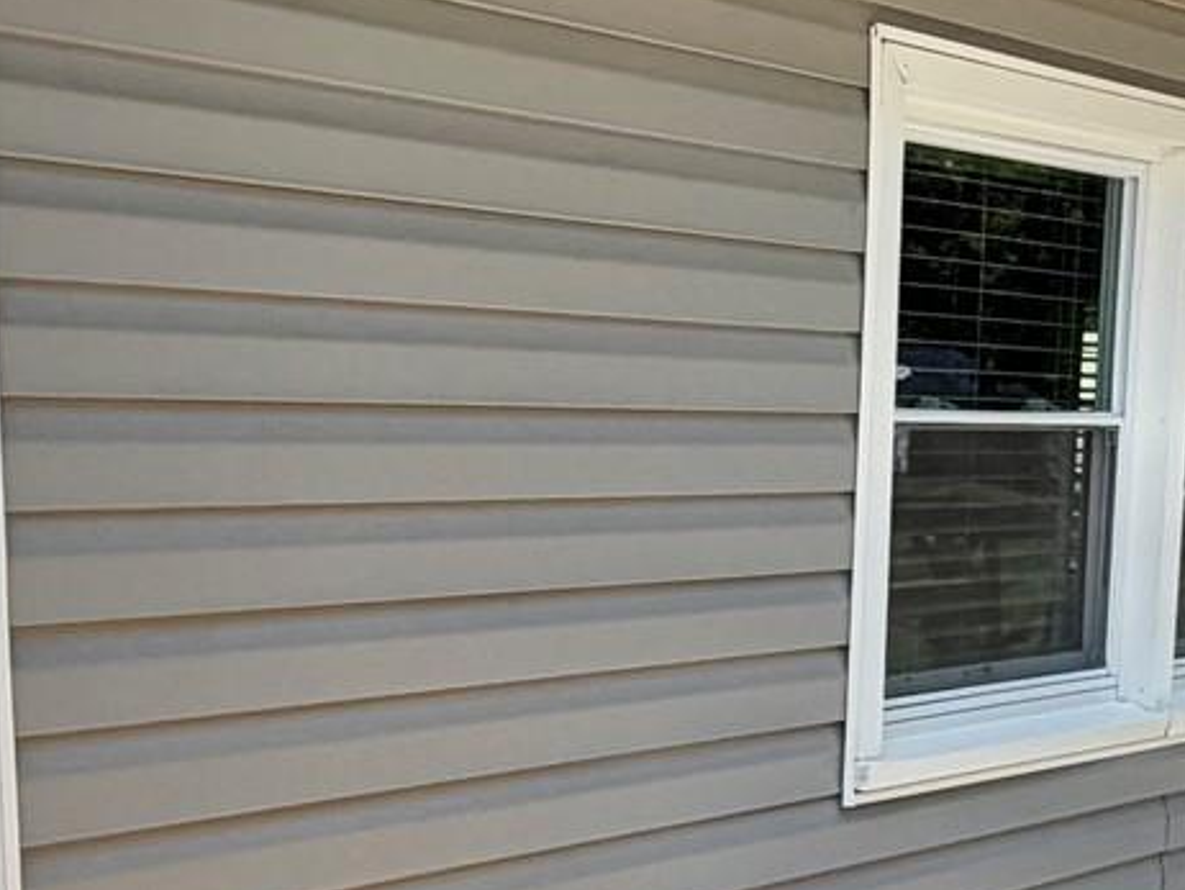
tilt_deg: -12.2
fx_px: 2124
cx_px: 795
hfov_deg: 30.9
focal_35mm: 62
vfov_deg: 22.9
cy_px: 844
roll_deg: -1.5
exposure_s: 1/770
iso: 40
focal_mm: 2.22
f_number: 2.2
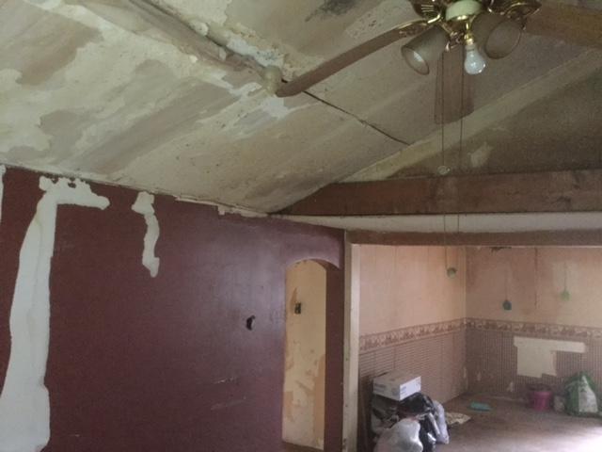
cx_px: 301
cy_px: 226
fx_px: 539
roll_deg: -2.0
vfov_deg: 45.4
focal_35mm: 31
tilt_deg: +5.9
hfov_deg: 58.4
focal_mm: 3.3
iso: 640
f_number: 2.4
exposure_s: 1/15
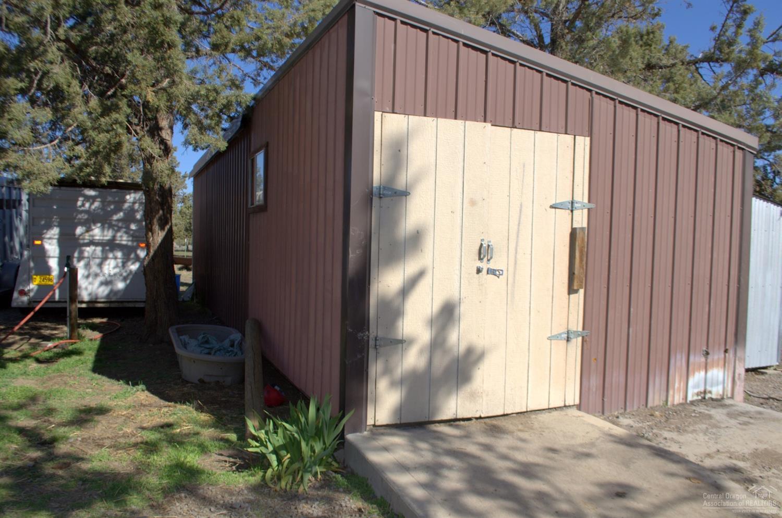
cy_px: 259
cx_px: 391
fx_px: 586
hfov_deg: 67.5
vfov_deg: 47.8
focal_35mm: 27
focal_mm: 18
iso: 100
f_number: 6.3
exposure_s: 1/200
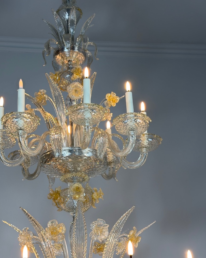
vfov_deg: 30.0
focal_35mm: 63
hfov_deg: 24.2
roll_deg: +1.9
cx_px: 76
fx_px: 480
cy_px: 128
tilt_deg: +21.8
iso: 64
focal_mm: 6.76
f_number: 1.78
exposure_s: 1/100
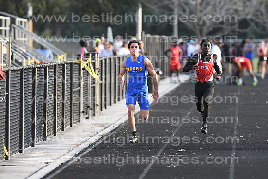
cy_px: 90
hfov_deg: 4.6
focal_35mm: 450
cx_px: 134
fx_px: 3351
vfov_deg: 3.1
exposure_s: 1/2000
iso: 2000
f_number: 4
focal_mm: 300
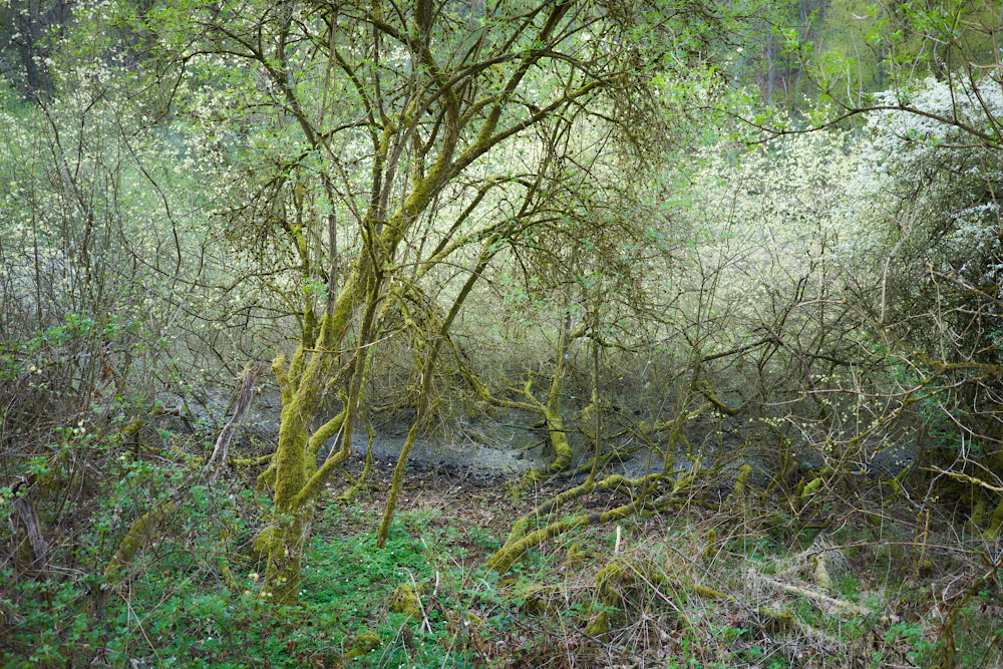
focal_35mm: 35
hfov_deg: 54.4
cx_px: 502
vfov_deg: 37.9
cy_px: 334
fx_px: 975
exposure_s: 1/30
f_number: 2.8
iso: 100
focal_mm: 35
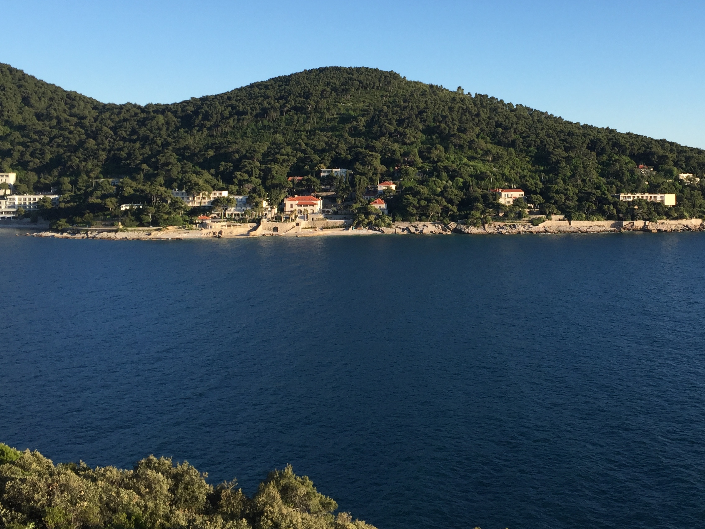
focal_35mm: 42
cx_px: 454
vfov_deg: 34.0
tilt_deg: +0.7
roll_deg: +0.5
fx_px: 855
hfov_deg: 44.3
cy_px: 169
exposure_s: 1/989
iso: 32
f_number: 2.2
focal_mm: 4.15
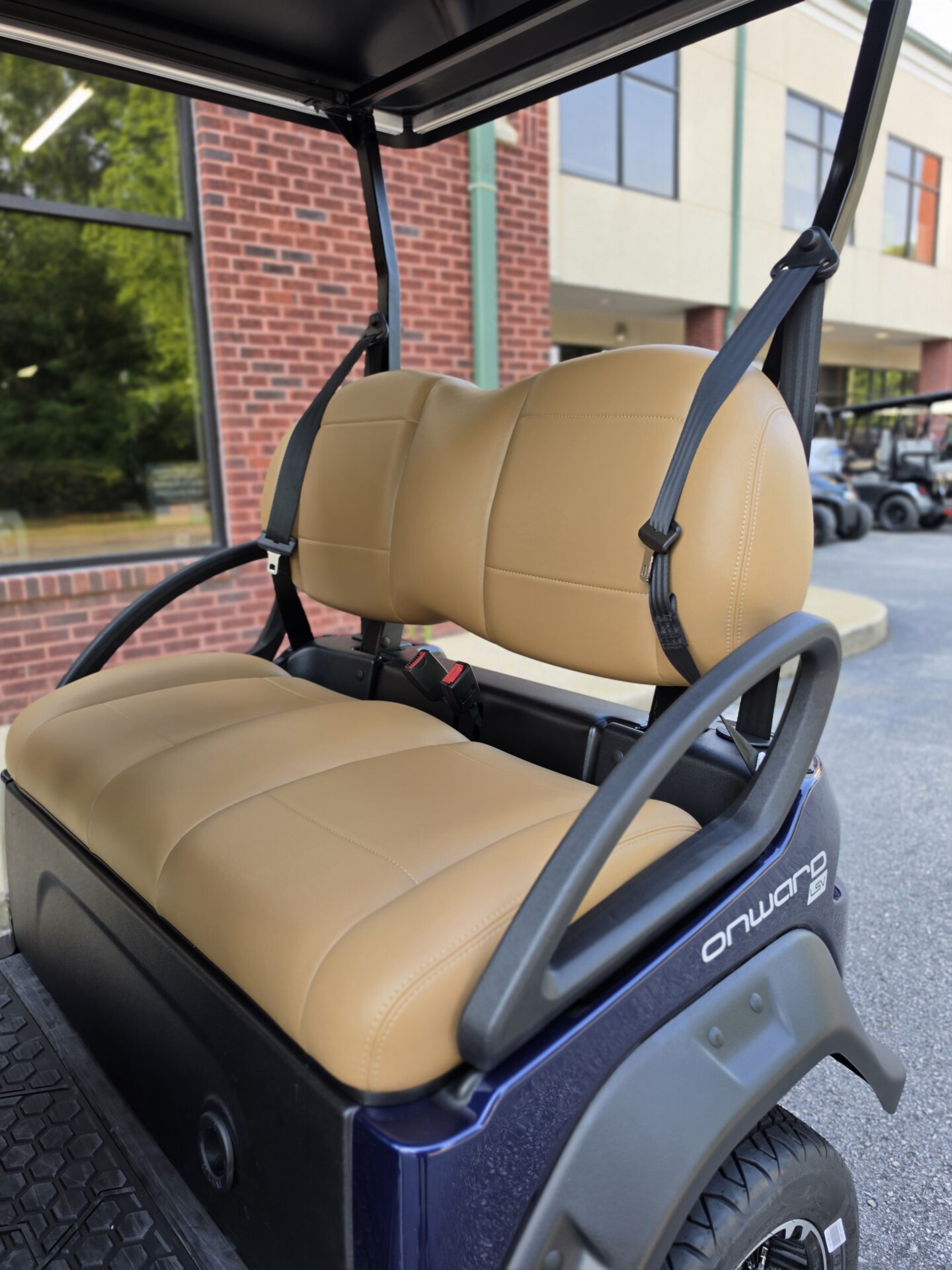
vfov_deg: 73.9
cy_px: 635
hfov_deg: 58.9
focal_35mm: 23
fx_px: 843
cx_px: 476
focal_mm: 6.5
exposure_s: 1/180
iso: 20
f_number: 1.4
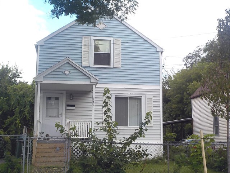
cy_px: 86
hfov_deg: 40.4
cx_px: 115
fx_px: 312
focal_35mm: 47
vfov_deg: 30.9
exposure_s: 1/500
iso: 125
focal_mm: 6.4
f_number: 4.2
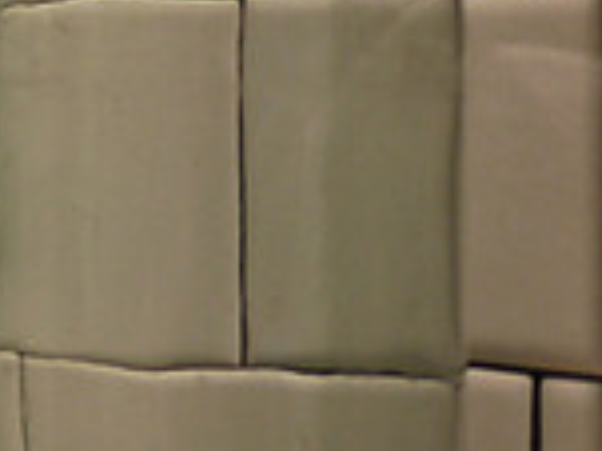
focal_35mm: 154
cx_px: -494
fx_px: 2676
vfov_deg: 9.6
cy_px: 110
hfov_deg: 11.8
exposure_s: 1/125
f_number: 1.7
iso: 250
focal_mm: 20
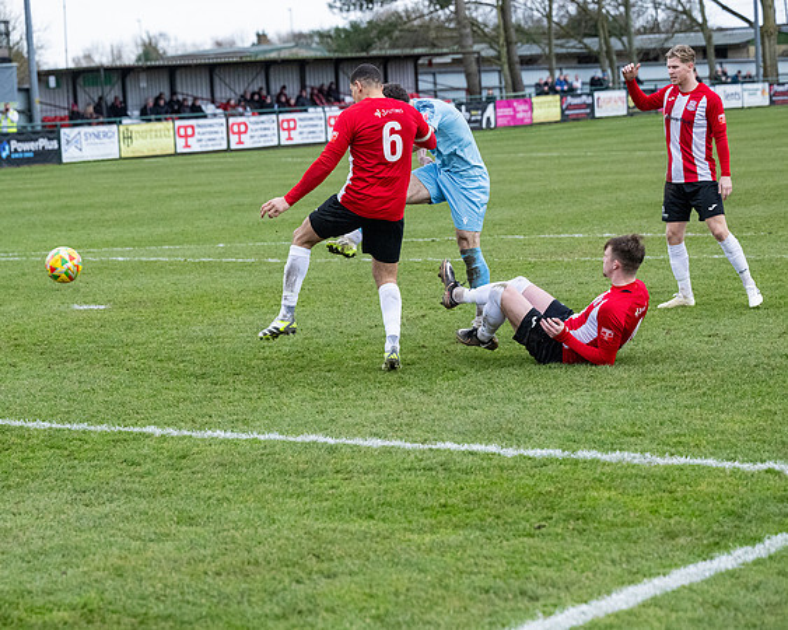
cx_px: 339
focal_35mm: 106
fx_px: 2477
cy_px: 334
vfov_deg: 14.5
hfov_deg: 18.1
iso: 4000
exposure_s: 1/1250
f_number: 4
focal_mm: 89
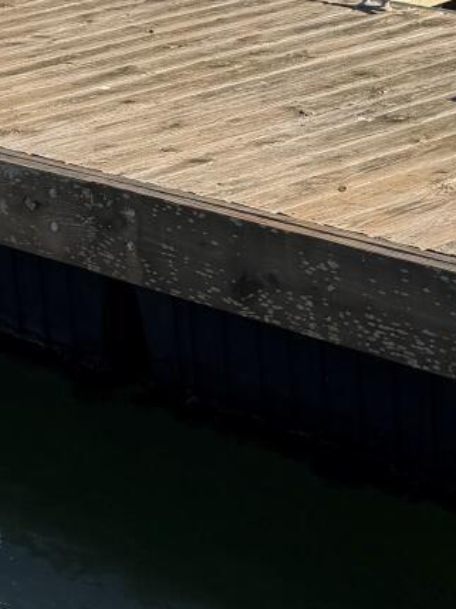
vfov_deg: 17.3
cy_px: 55
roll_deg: +1.7
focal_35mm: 112
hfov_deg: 13.0
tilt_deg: -14.4
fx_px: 1970
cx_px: 7
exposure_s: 1/3953
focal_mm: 6.76
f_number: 1.78
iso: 80
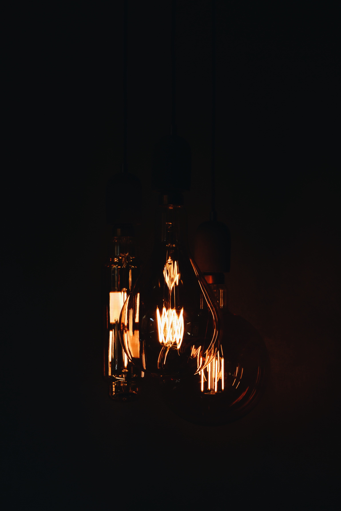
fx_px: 852
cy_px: 256
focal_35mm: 60
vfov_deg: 33.4
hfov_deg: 22.6
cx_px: 170
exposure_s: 1/200
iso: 100
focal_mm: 40
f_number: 7.1
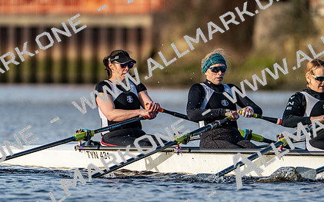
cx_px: 167
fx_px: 7434
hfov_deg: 2.5
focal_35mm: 842
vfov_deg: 1.6
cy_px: 116
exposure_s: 1/2000
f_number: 6.3
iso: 640
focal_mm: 600
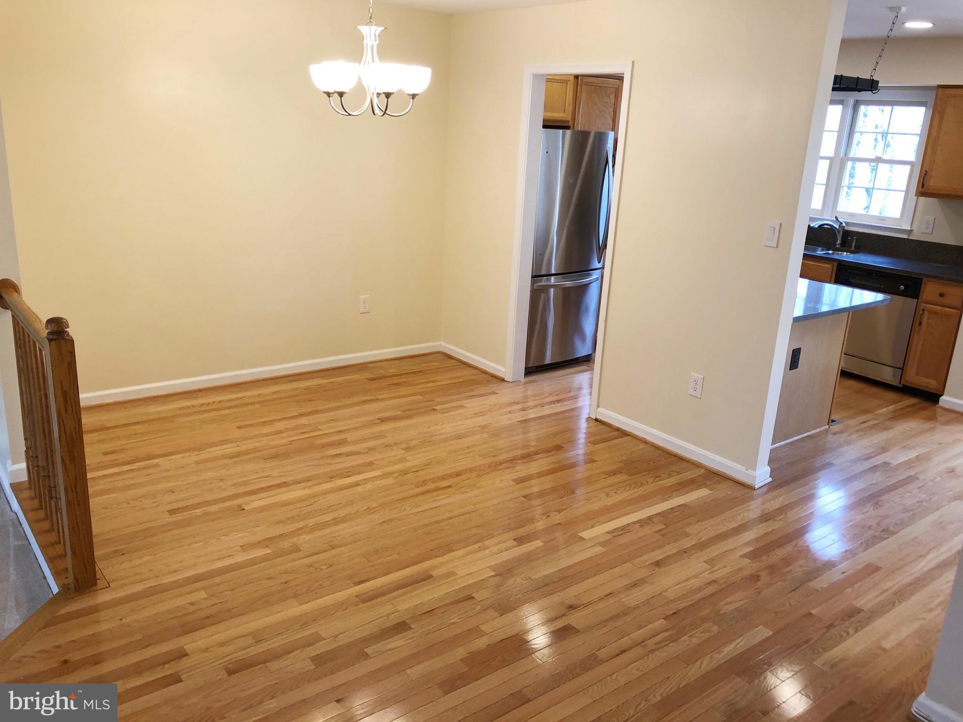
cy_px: 361
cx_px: 482
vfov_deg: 49.7
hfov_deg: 63.4
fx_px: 779
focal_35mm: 28
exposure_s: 1/24
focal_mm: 4
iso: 40
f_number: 1.8
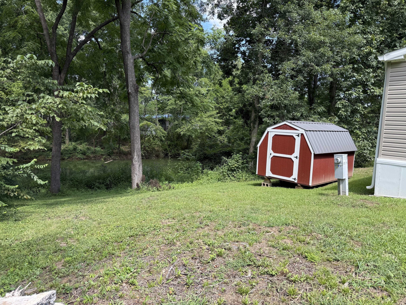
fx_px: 281
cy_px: 152
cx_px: 203
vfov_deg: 56.8
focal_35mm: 24
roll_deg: -1.7
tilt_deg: -5.3
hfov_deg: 71.6
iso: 80
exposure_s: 1/689
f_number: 1.78
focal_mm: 6.76
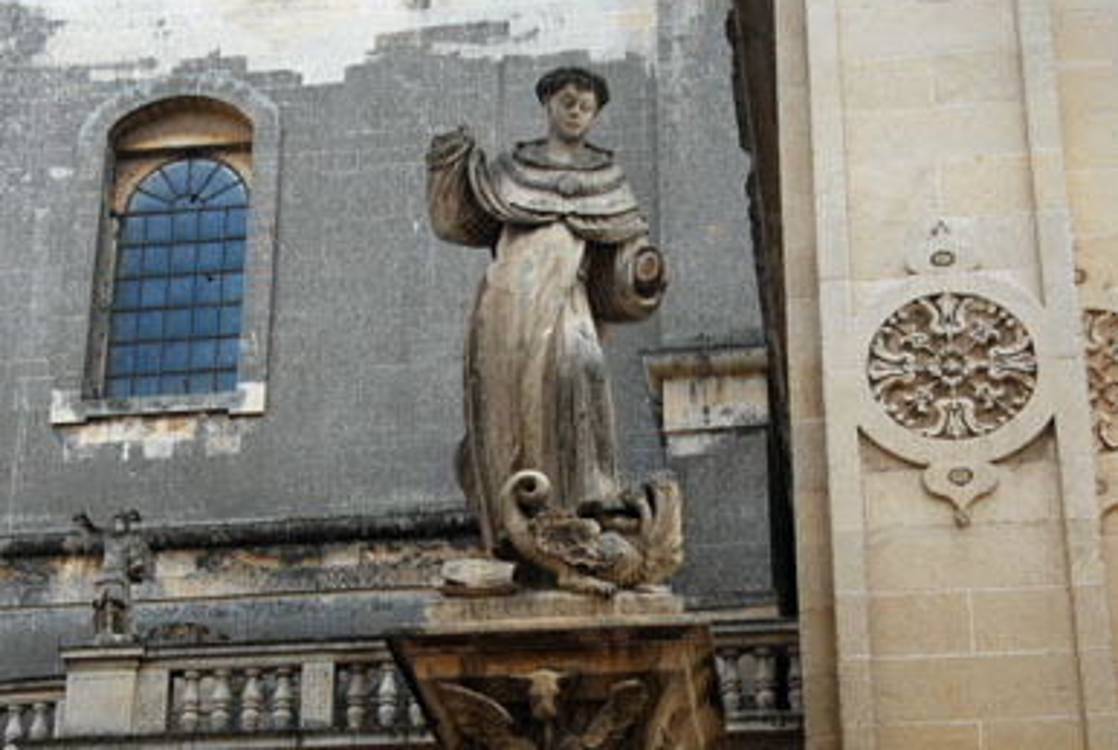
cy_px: 517
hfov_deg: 26.3
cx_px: 527
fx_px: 2396
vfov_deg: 17.7
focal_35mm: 77
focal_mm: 32
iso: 200
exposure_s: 1/350
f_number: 4
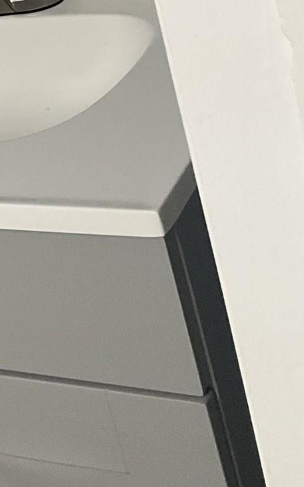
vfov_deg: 20.2
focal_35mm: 97
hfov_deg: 12.6
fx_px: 1286
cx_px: -196
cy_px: -80
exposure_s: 1/60
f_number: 1.8
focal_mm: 3
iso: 100
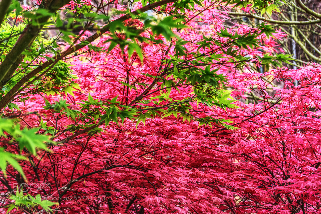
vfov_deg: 16.6
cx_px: 160
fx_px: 736
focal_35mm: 82
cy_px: 107
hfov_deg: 24.6
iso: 200
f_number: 5.6
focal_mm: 55
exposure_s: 1/125
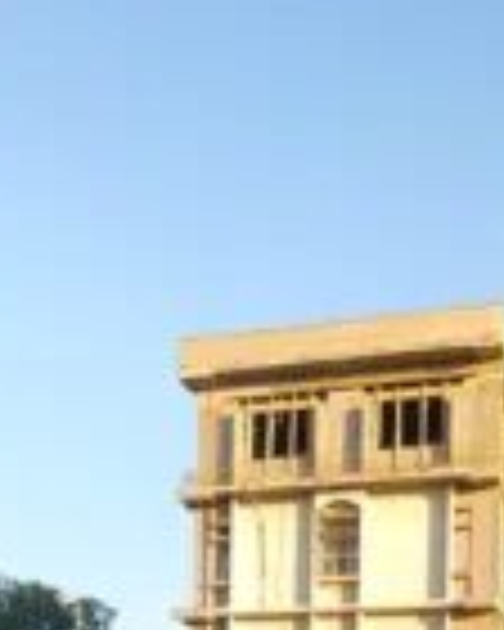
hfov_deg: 23.8
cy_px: 824
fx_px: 1193
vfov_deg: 25.4
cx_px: 261
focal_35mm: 64
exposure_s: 1/155
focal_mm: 6.14
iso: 50
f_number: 1.6
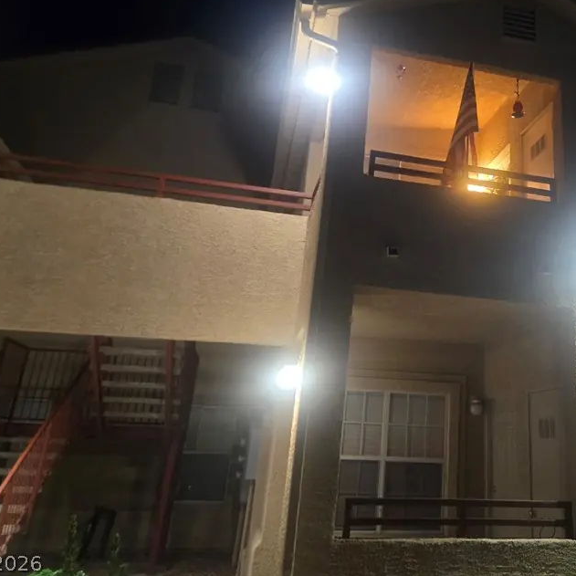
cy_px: 228
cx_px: 410
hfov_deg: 48.4
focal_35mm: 33
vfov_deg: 49.4
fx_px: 621
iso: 1000
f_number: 1.8
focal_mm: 5.4
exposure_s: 1/60
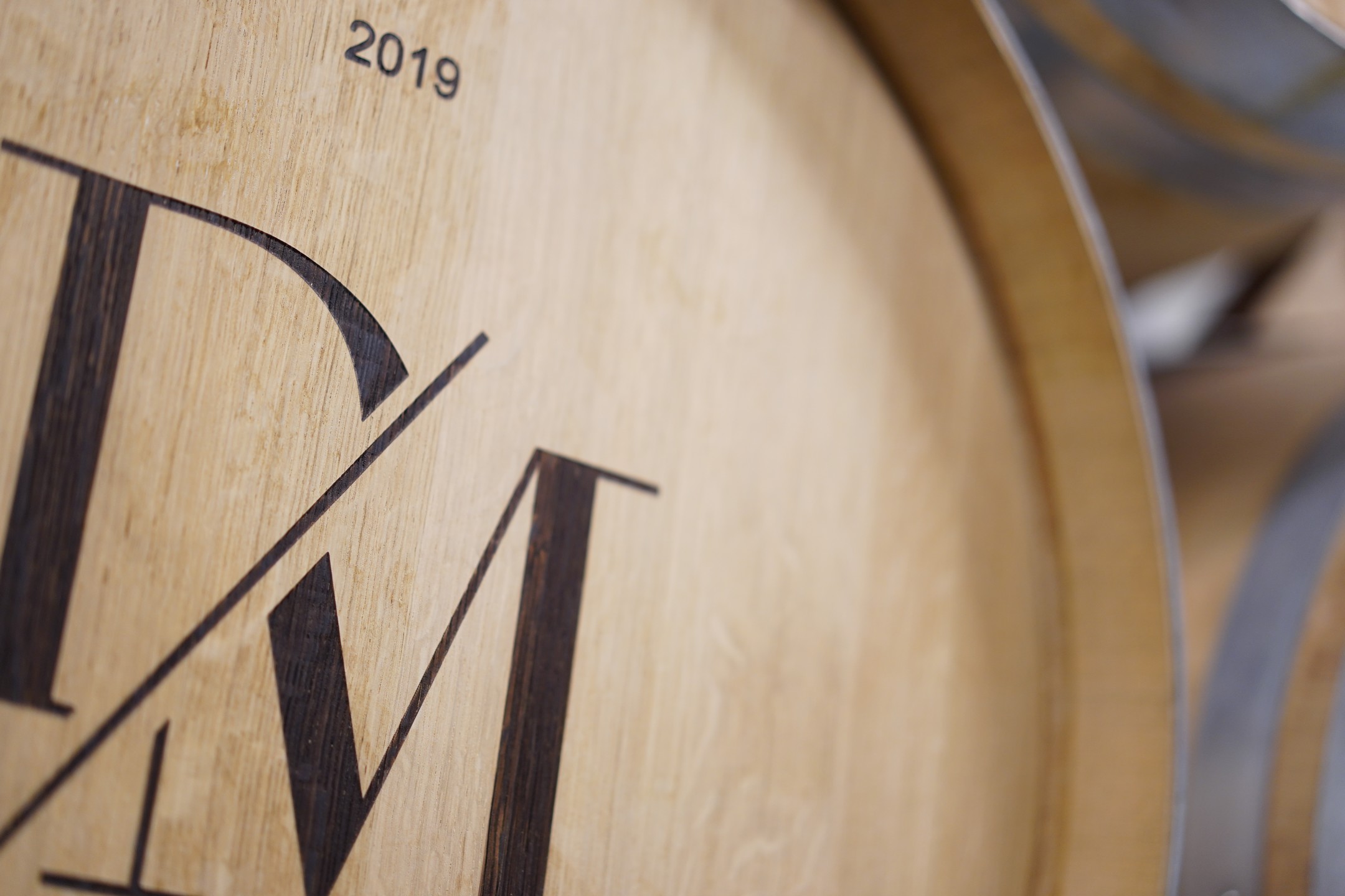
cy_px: 448
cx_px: 672
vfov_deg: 24.6
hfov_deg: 36.2
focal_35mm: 55
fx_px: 2055
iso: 800
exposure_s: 1/160
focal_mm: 55
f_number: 1.8
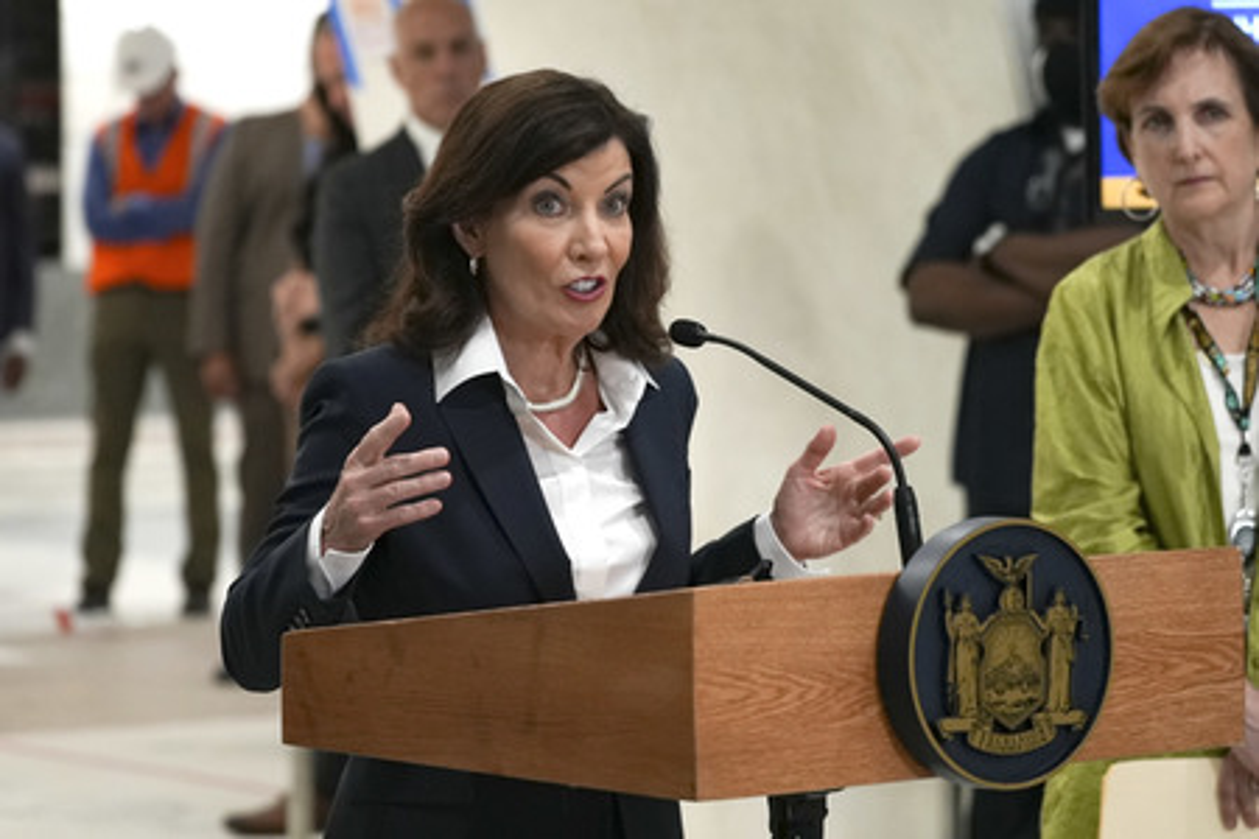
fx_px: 5001
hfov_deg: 14.3
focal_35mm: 143
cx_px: 630
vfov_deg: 9.6
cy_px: 420
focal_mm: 143
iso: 5000
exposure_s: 1/400
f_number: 5
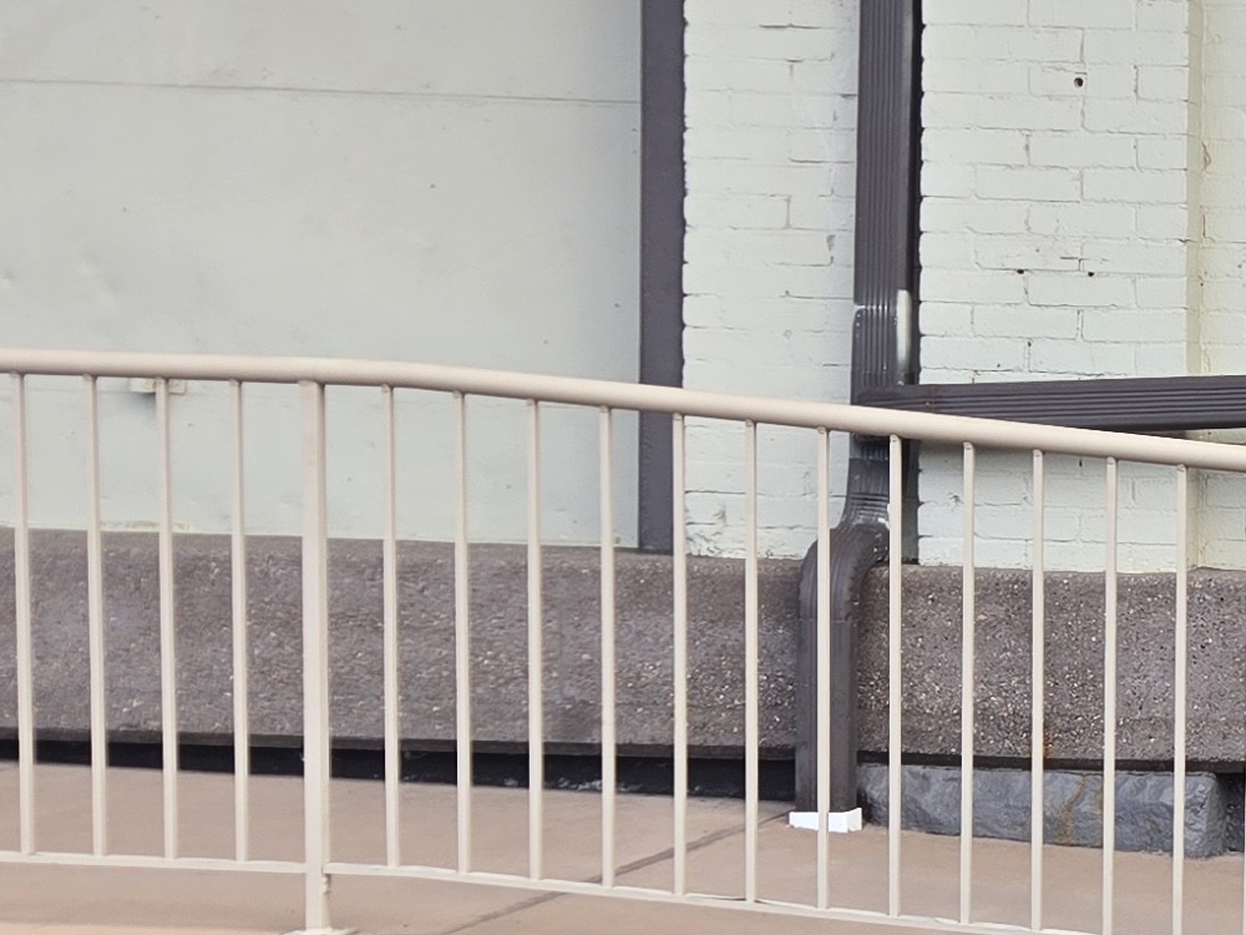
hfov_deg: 18.5
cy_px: 618
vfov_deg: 16.0
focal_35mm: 92
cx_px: 1945
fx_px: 3312
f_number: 1.8
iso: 25
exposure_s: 1/315
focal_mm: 5.4
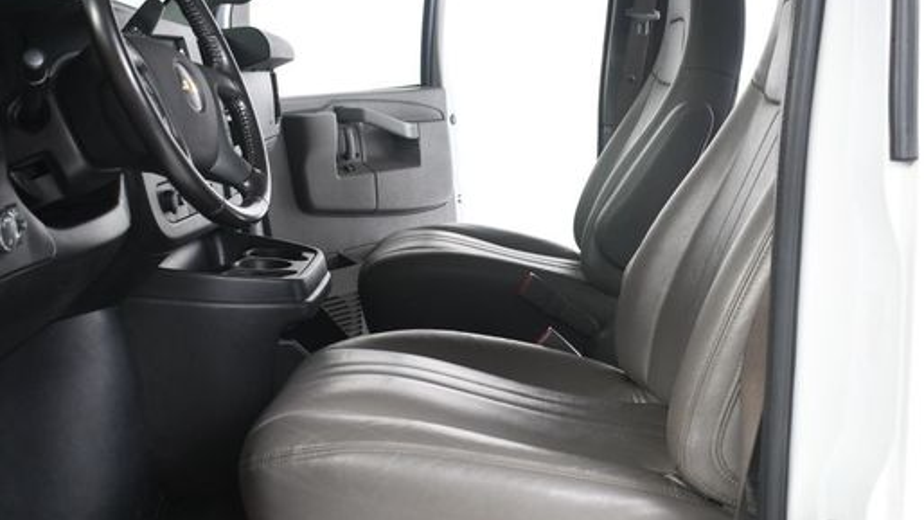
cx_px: 475
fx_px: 1151
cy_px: 277
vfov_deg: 25.4
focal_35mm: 47
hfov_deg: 43.7
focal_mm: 18
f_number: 4
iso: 100
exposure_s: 1/160
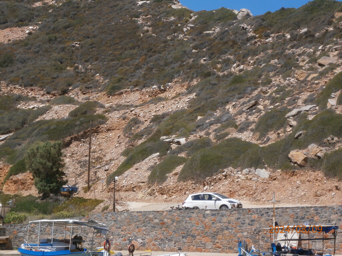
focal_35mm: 87
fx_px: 860
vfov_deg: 17.0
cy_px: 128
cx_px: 171
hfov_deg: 22.5
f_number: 4.9
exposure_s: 1/640
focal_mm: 15.4
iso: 80
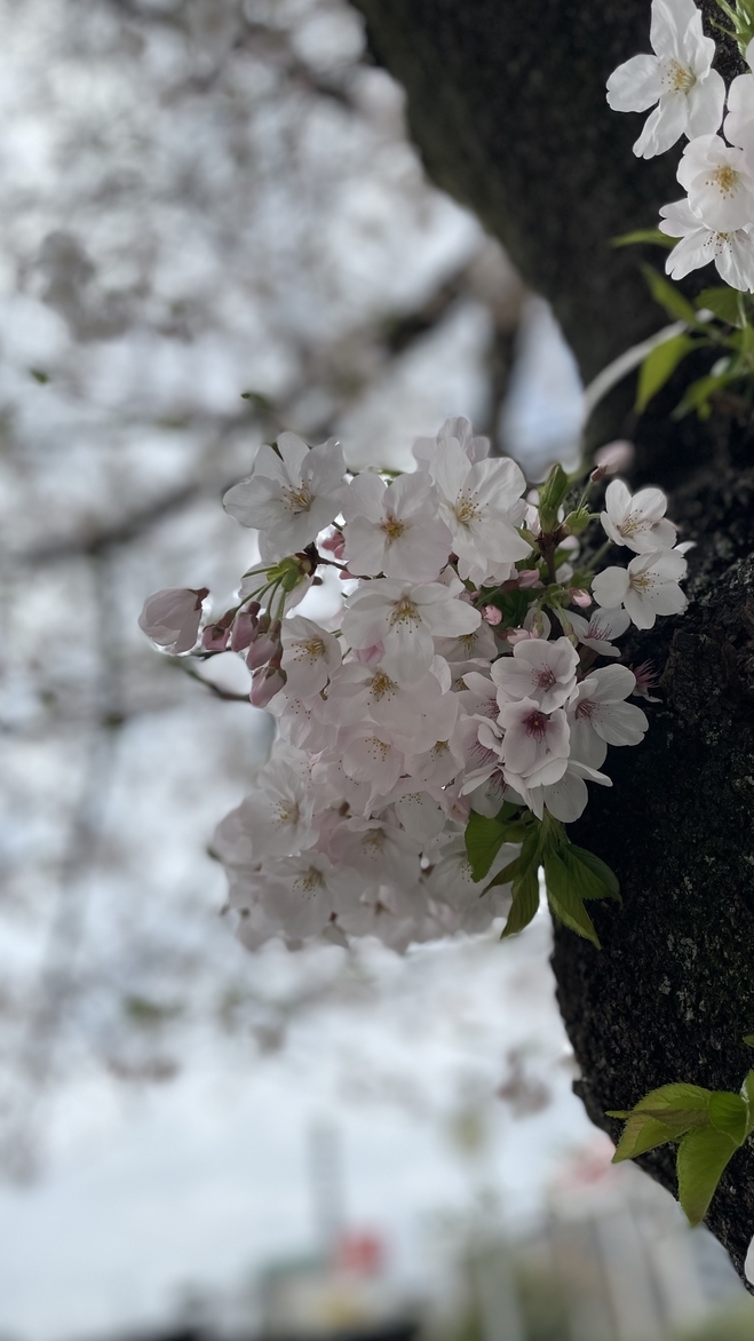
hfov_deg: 39.8
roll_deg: +11.6
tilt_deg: +35.8
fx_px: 1031
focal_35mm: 29
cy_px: 670
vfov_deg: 66.1
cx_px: 489
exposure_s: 1/2959
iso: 32
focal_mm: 4.2
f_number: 1.6
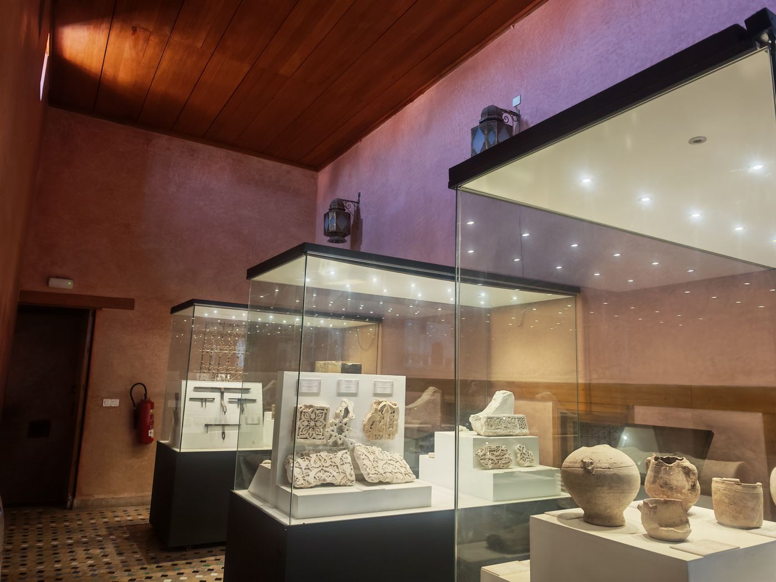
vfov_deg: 56.8
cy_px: 291
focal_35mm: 24
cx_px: 388
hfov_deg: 71.6
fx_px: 538
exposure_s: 1/50
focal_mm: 6.83
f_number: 2
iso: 160
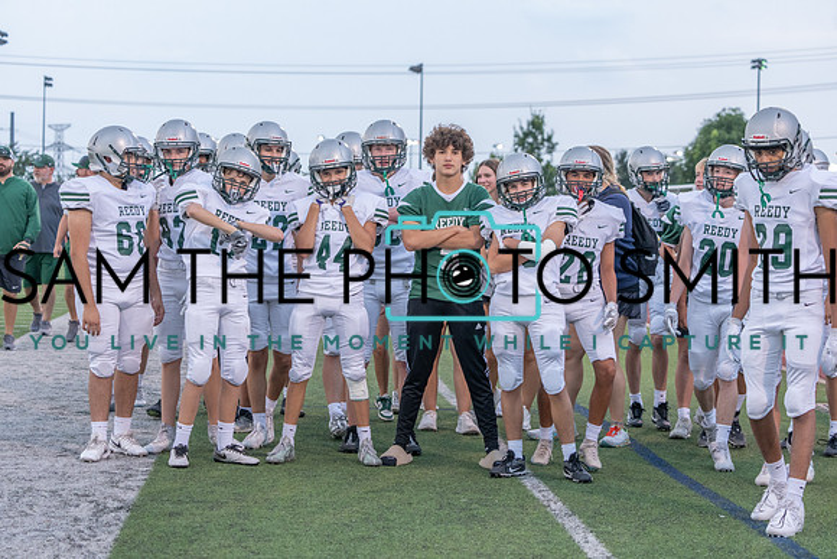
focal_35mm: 100
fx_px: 2325
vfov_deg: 13.7
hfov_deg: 20.4
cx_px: 418
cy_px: 280
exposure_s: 1/500
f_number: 5.6
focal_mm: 100
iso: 2500
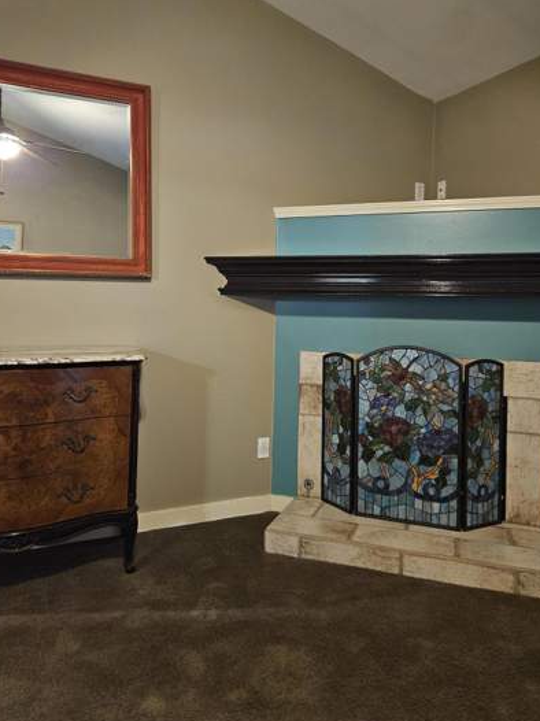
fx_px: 583
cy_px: 325
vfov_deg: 63.3
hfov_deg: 49.7
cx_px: 271
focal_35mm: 28
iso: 800
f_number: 1.8
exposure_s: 1/24
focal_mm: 5.4
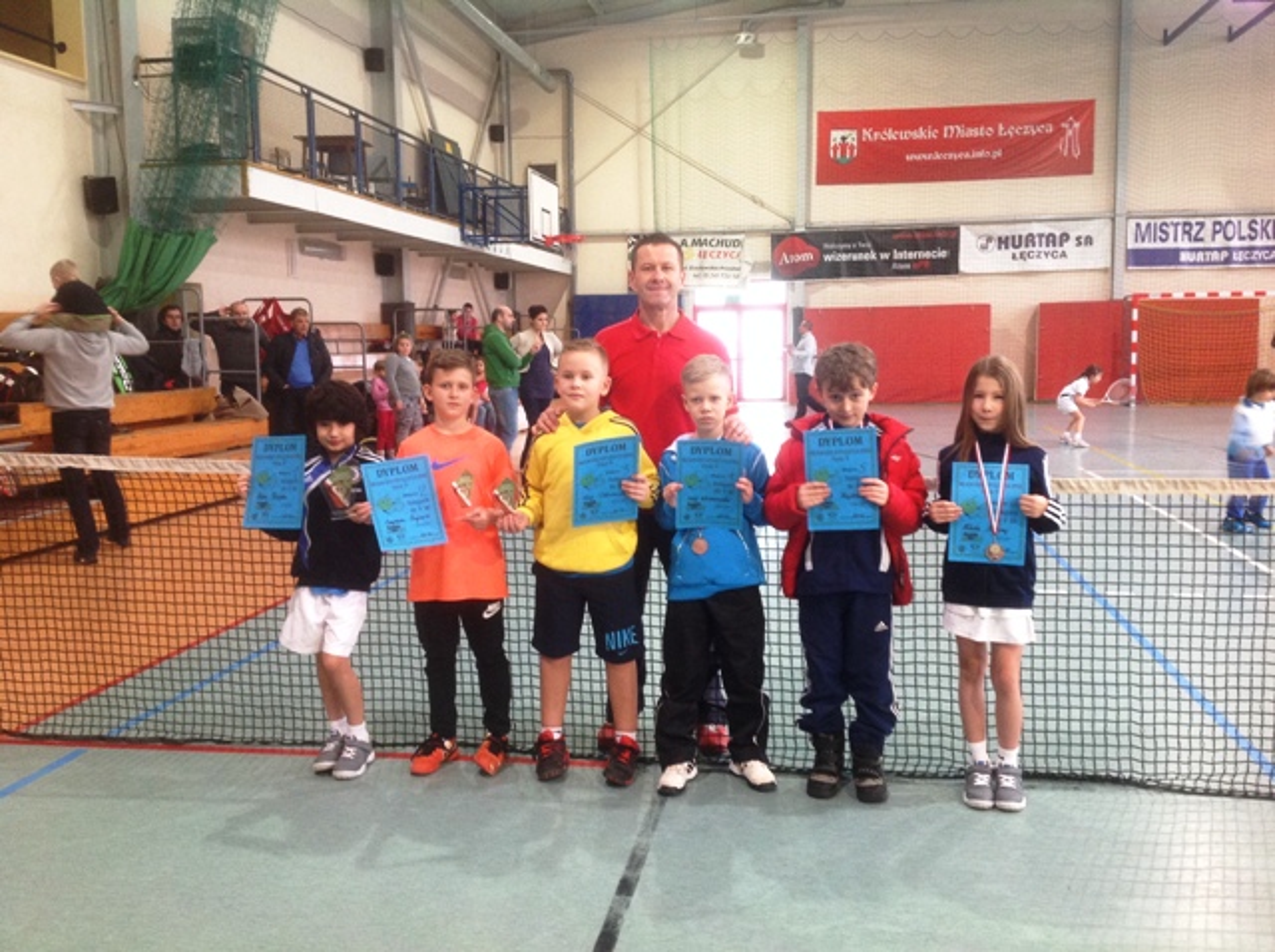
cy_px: 476
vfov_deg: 40.6
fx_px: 1287
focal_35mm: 35
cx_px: 638
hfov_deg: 52.7
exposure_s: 1/15
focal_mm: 4.28
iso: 125
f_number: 2.4
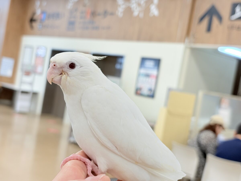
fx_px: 362
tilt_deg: -0.9
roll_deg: -9.2
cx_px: 120
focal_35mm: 52
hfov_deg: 36.8
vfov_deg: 28.0
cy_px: 90
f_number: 1.6
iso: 32
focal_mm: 5.96
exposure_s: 1/50
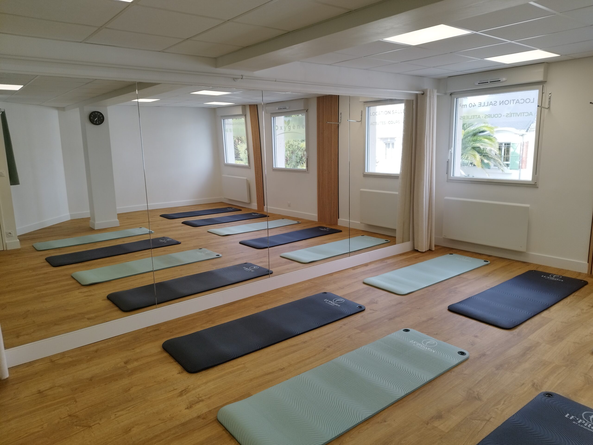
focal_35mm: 24
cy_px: 222
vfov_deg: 56.8
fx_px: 411
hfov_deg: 71.6
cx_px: 296
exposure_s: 1/101
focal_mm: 5.89
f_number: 1.89
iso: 50
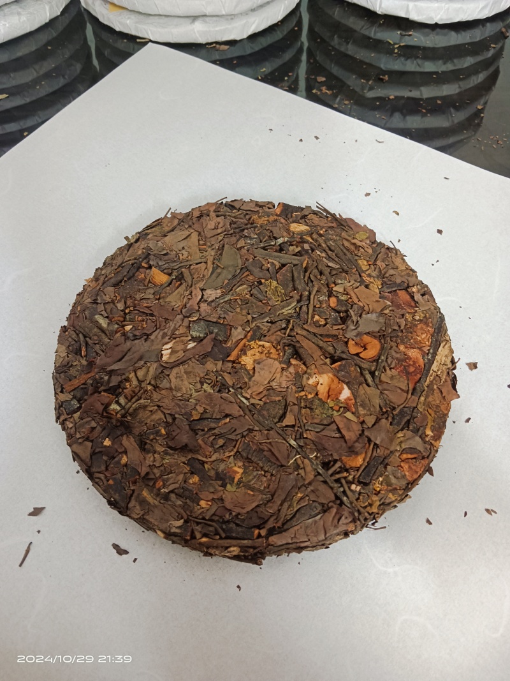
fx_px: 511
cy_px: 340
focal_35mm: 26
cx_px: 255
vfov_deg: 67.3
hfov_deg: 53.1
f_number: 1.8
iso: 2232
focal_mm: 3.96
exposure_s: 1/25
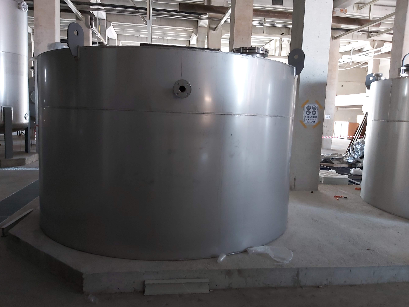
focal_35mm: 27
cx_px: 201
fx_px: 319
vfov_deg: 51.4
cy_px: 154
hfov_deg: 65.3
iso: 200
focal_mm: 3.92
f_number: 1.7
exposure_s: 1/25
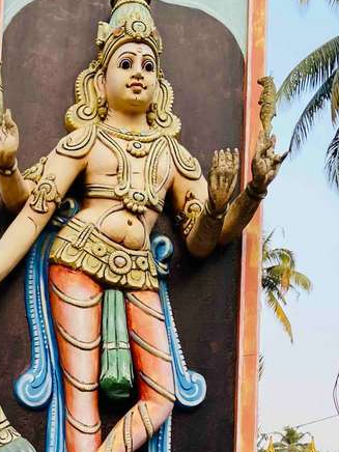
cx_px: 91
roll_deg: -0.6
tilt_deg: +6.9
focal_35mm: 61
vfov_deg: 29.5
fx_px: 797
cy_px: 457
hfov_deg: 23.8
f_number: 1.8
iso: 32
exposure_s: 1/178
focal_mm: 4.25
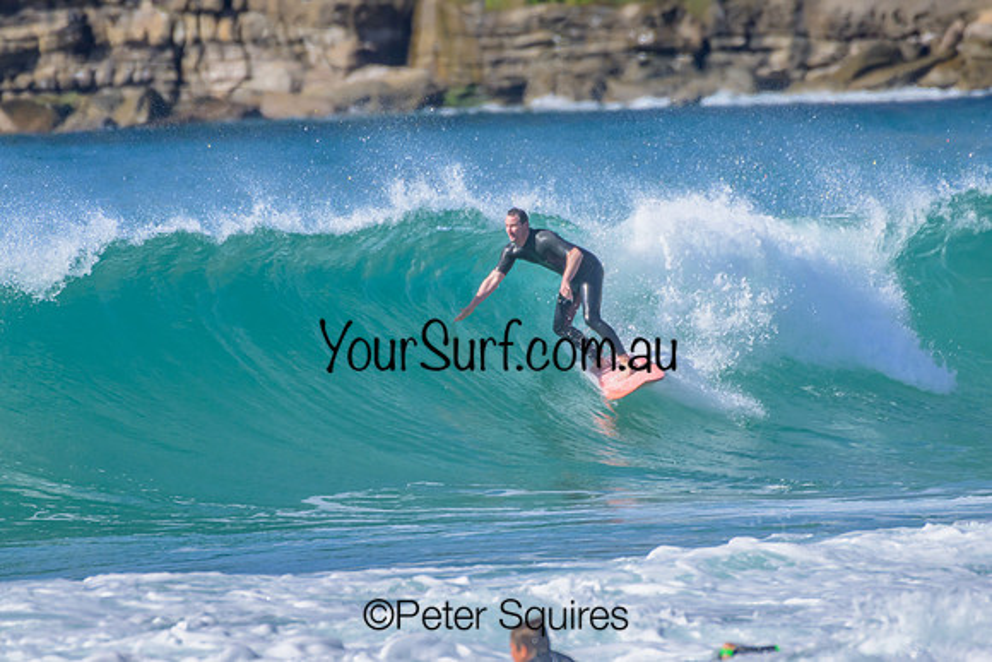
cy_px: 331
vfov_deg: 1.4
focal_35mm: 1000
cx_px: 496
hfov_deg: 2.1
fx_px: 27561
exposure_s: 1/2000
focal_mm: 1000
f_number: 11
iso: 1250
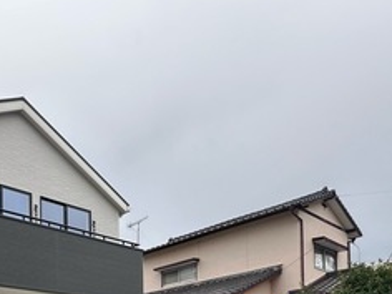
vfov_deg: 31.0
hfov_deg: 46.7
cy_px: 364
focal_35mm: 38
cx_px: 85
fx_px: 430
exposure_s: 1/365
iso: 40
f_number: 2.2
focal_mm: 2.22
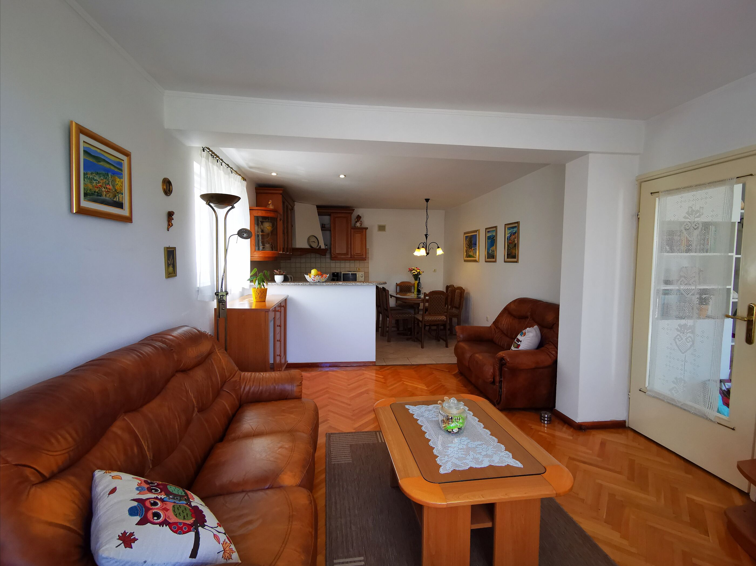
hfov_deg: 94.5
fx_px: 349
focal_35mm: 16
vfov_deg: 78.1
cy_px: 283
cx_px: 378
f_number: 2.2
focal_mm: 2.35
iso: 80
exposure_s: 1/100
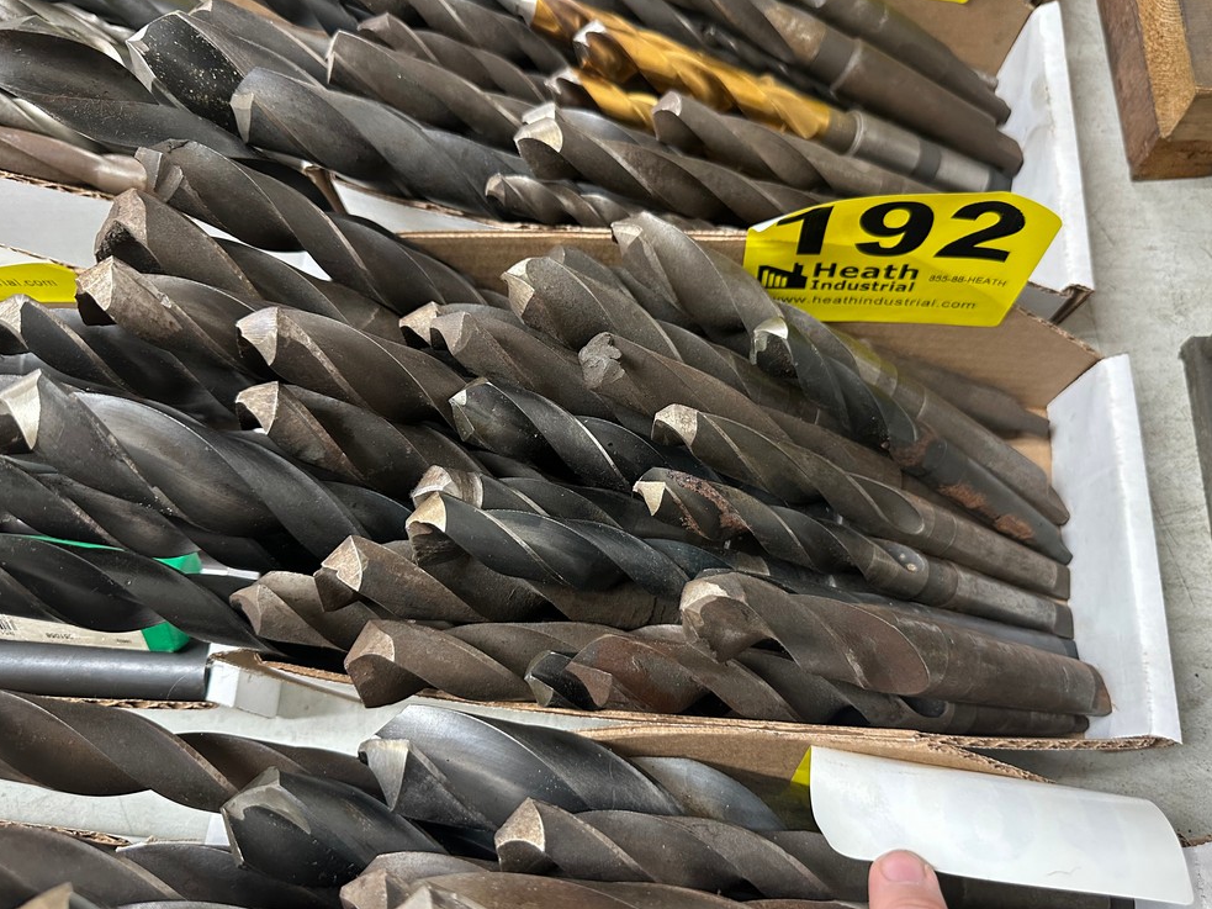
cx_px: 623
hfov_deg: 69.4
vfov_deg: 54.9
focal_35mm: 25
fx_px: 875
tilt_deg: -68.6
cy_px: 456
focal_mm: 6.86
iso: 500
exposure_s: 1/53
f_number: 1.78
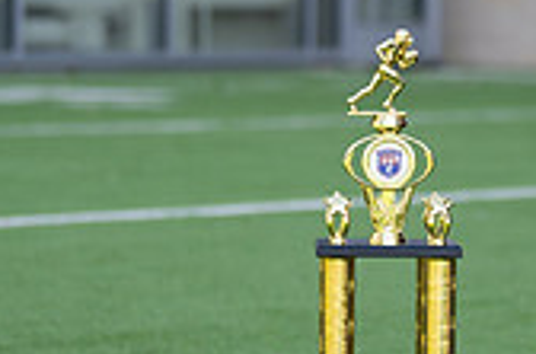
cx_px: 725
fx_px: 4335
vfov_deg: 4.7
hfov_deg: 7.0
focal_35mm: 292
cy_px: 73
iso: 100
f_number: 2.8
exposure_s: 1/500
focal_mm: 80
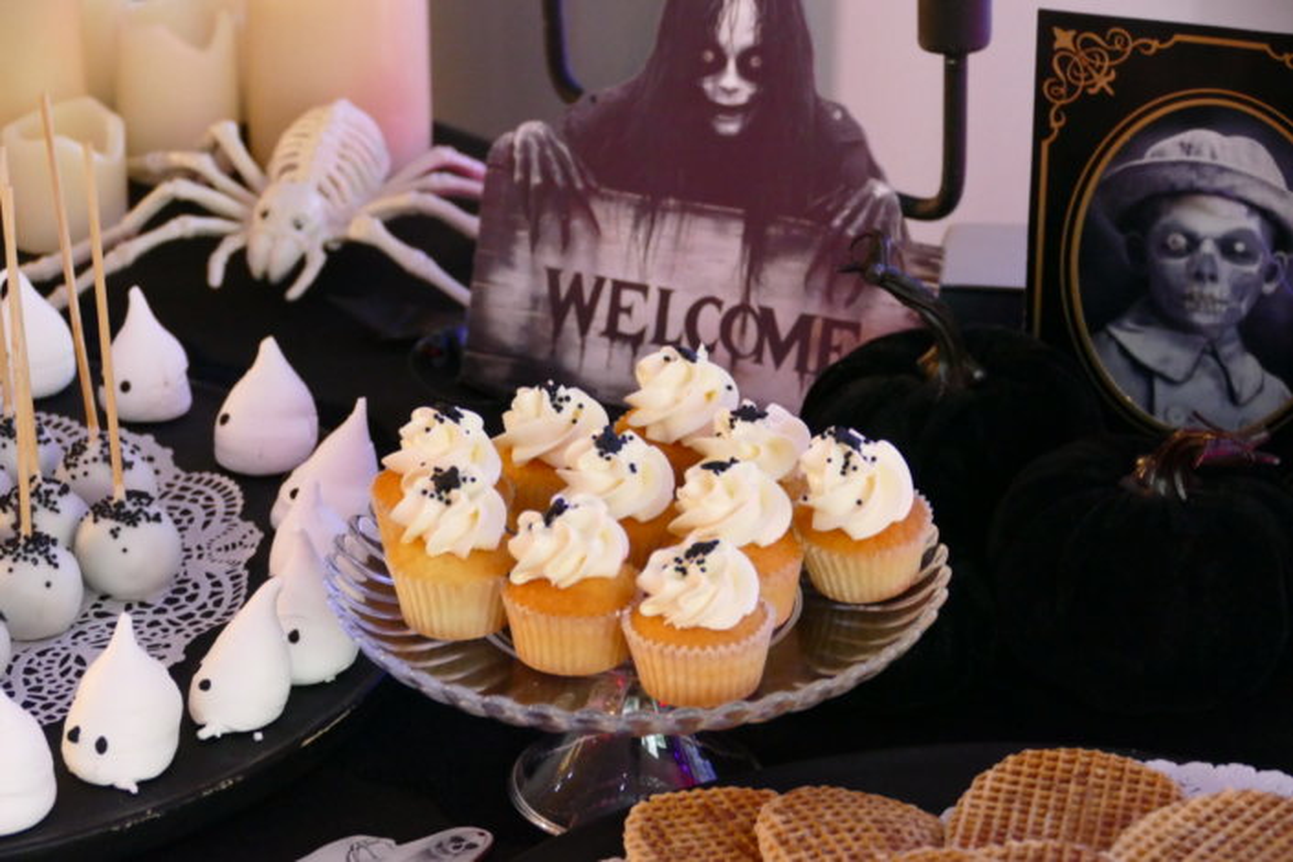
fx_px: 4525
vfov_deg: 10.9
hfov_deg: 16.3
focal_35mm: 126
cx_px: 646
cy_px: 431
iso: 2500
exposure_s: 1/5
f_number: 3.9
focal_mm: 45.89
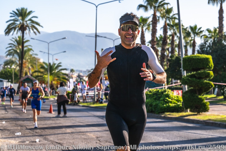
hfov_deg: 21.9
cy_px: 76
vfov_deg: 14.7
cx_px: 112
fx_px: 584
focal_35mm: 93
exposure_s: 1/800
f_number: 8
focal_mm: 92
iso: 320
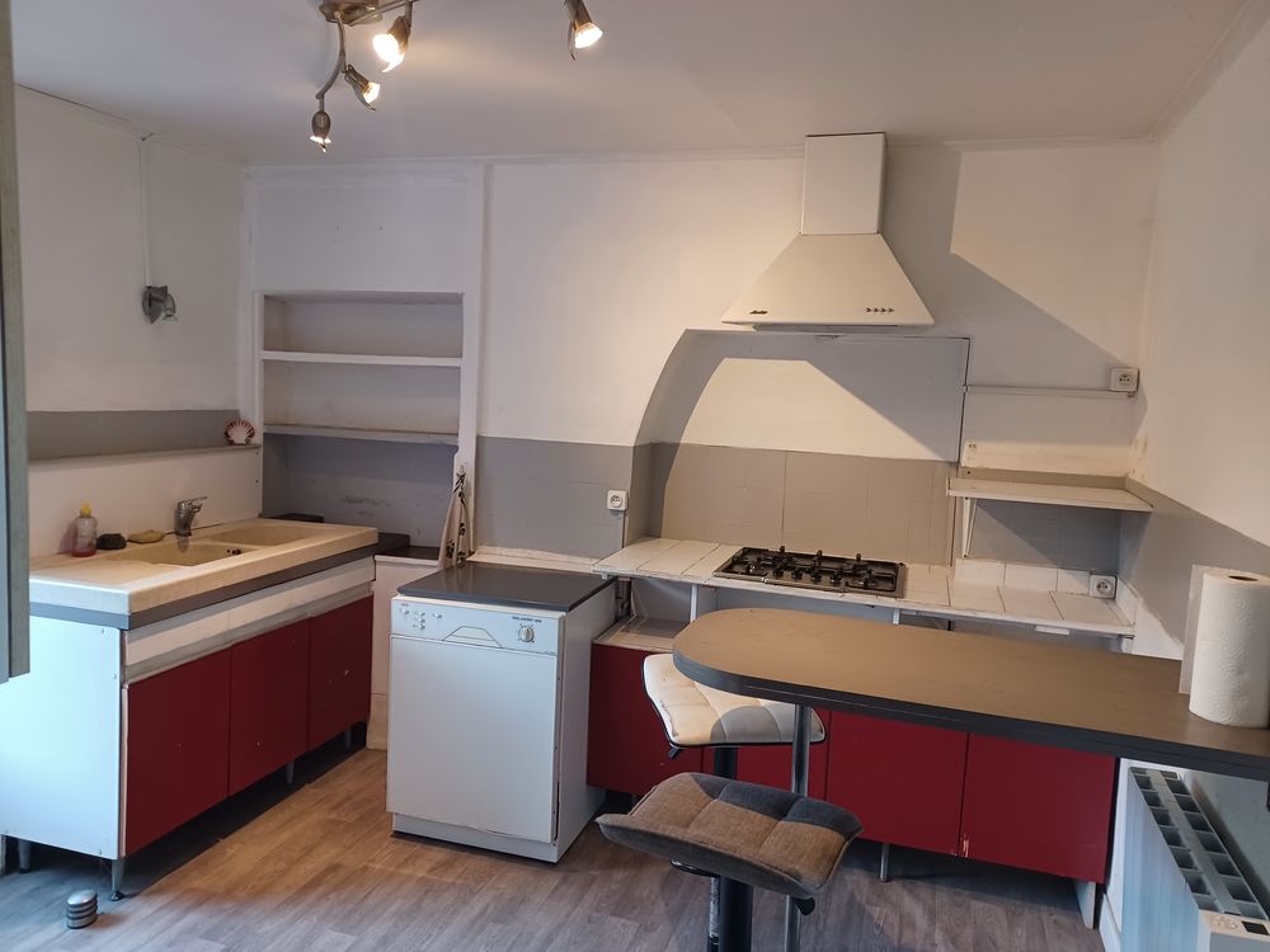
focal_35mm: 25
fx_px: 917
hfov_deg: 69.4
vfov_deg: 54.9
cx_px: 635
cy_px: 476
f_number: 1.8
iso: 400
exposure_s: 1/33
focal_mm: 4.6
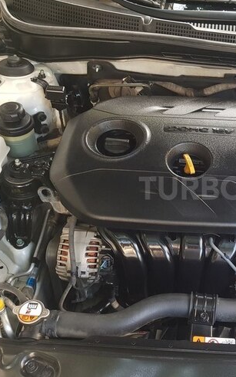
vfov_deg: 52.8
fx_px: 381
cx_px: 218
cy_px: 188
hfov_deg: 32.5
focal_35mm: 37
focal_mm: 4.2
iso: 80
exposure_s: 1/50
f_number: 1.7
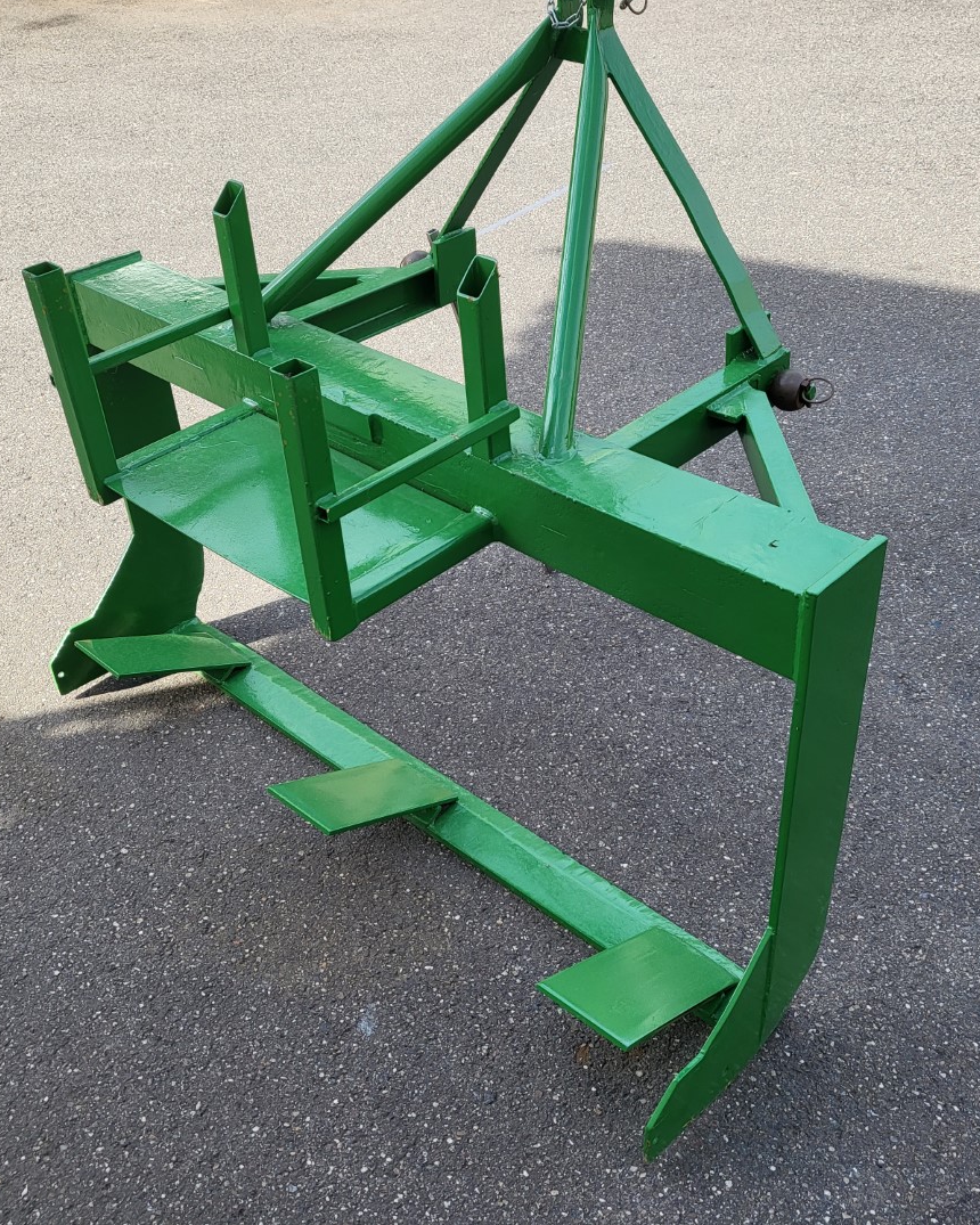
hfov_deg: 43.3
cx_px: 534
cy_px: 612
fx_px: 1233
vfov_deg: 52.8
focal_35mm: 34
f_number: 1.8
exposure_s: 1/716
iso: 50
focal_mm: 4.25
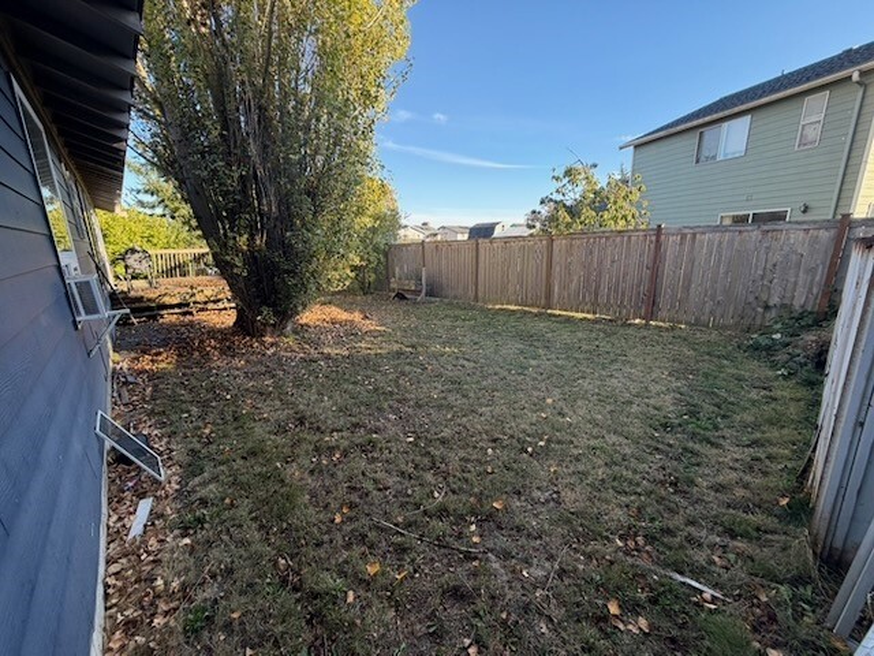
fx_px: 353
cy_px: 328
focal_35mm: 14
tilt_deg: -14.1
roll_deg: +1.3
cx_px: 437
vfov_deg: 85.7
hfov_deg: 102.1
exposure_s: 1/146
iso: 50
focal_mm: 2.22
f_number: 2.2
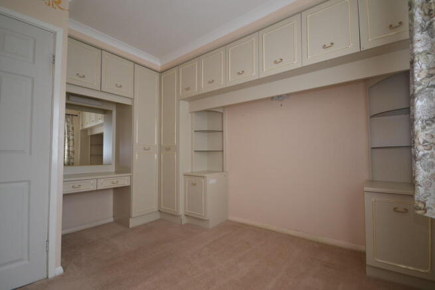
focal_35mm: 15
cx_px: 218
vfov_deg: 77.4
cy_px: 145
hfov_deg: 100.4
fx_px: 181
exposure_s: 1/60
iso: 450
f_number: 4
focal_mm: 10
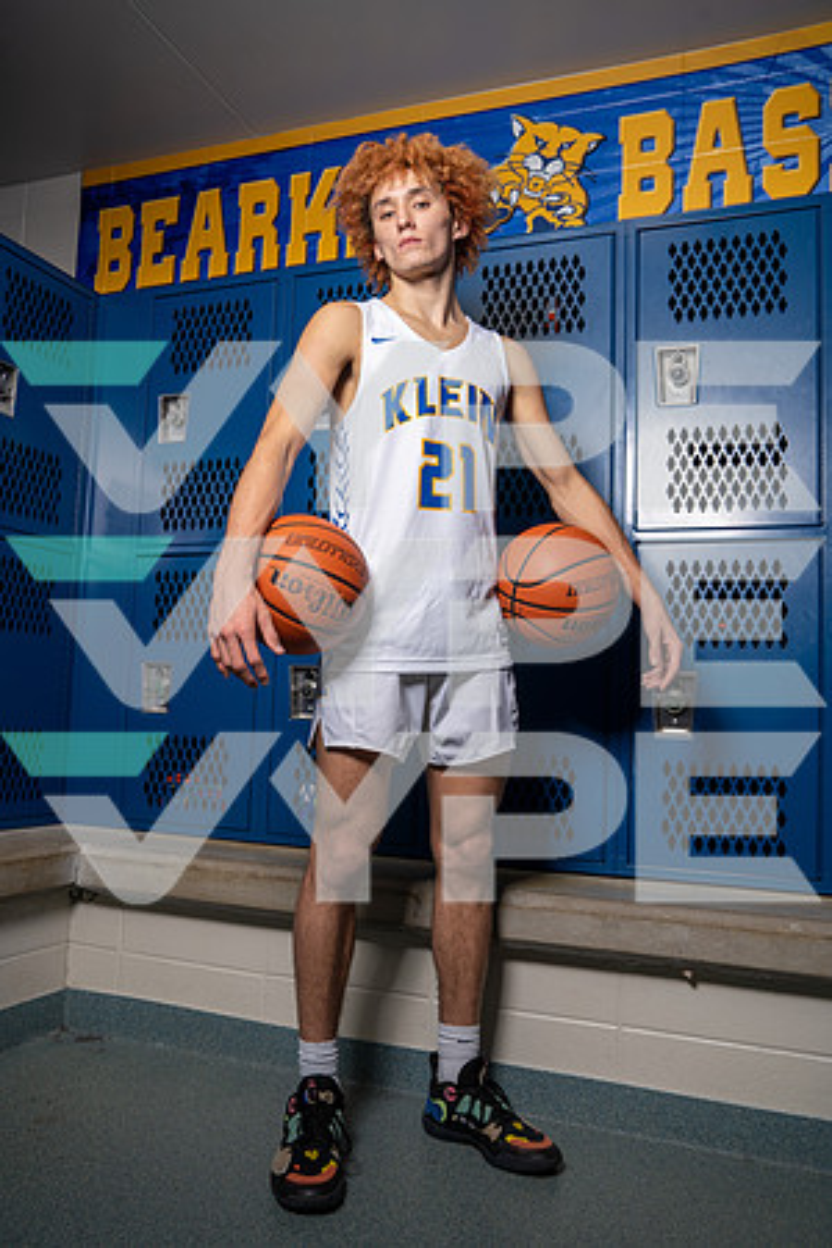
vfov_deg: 63.7
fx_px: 1005
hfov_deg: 45.0
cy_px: 624
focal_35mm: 29
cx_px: 416
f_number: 5.6
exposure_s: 1/200
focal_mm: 29
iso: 320
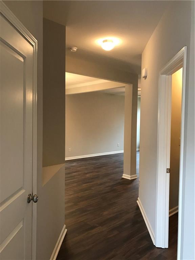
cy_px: 130
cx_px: 98
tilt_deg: -2.5
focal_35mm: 28
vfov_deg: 63.4
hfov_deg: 49.7
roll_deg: -0.6
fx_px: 210
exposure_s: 1/17
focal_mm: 3.99
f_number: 1.8
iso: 40
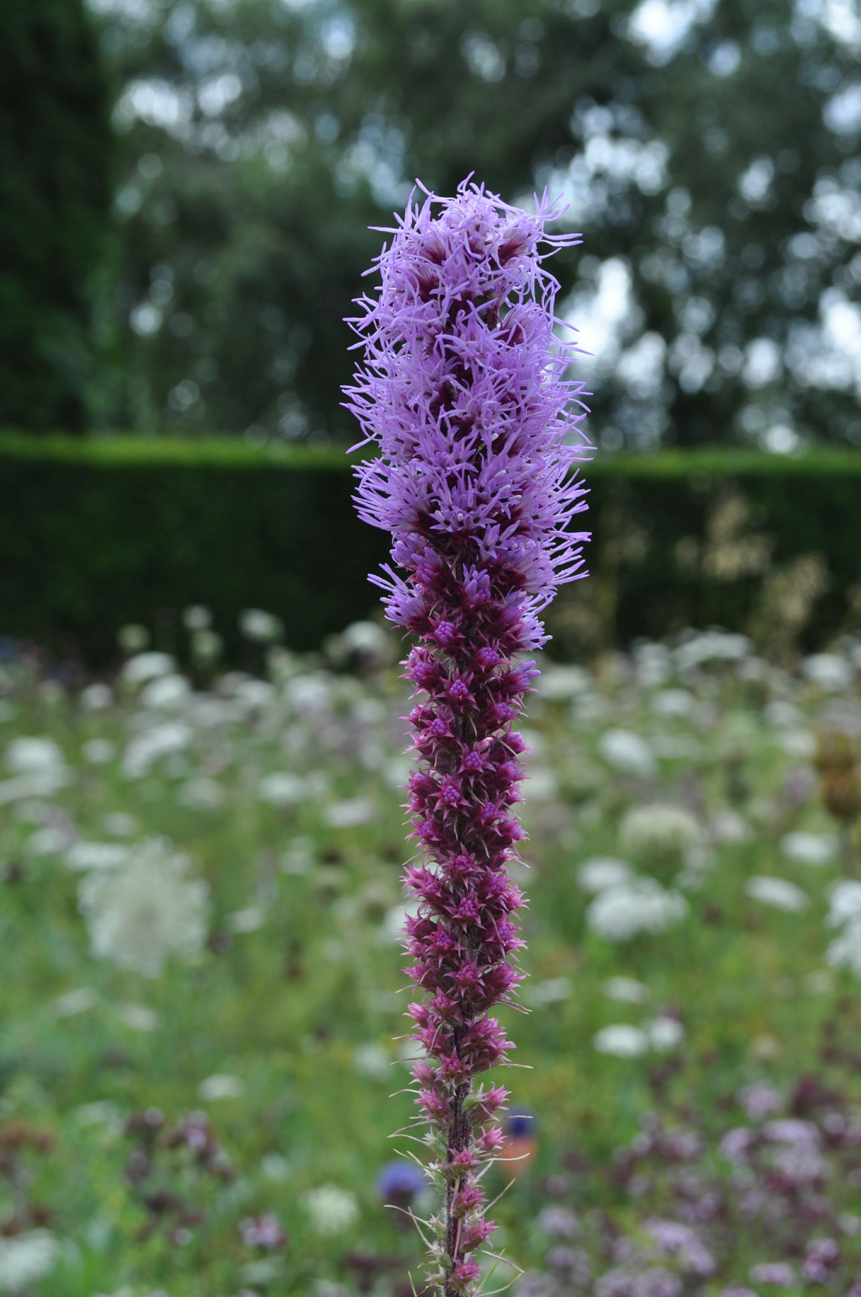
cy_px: 648
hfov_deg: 29.8
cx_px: 430
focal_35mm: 45
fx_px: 1619
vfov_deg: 43.7
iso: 200
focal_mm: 30
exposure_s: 1/250
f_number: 8
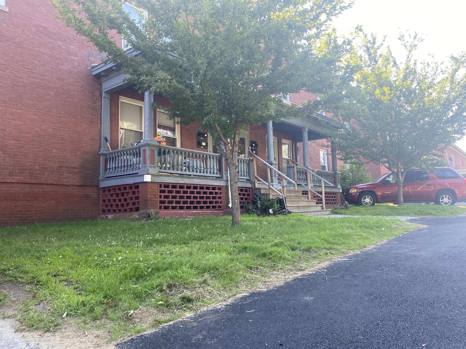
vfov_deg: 53.1
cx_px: 233
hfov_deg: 67.3
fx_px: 350
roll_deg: +1.2
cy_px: 174
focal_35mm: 26
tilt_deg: +5.5
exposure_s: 1/122
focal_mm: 4.25
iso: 40
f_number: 1.8
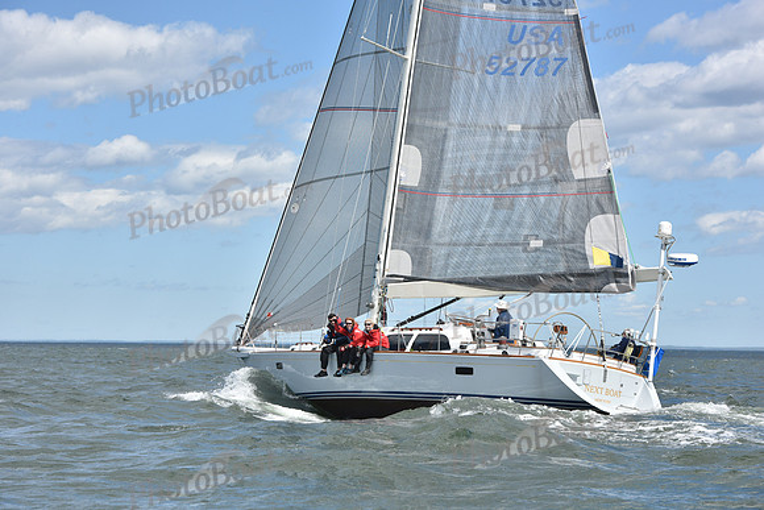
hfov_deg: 21.5
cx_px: 382
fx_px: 2016
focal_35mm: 95
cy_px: 255
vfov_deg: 14.4
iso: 320
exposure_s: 1/1600
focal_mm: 95
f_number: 7.1
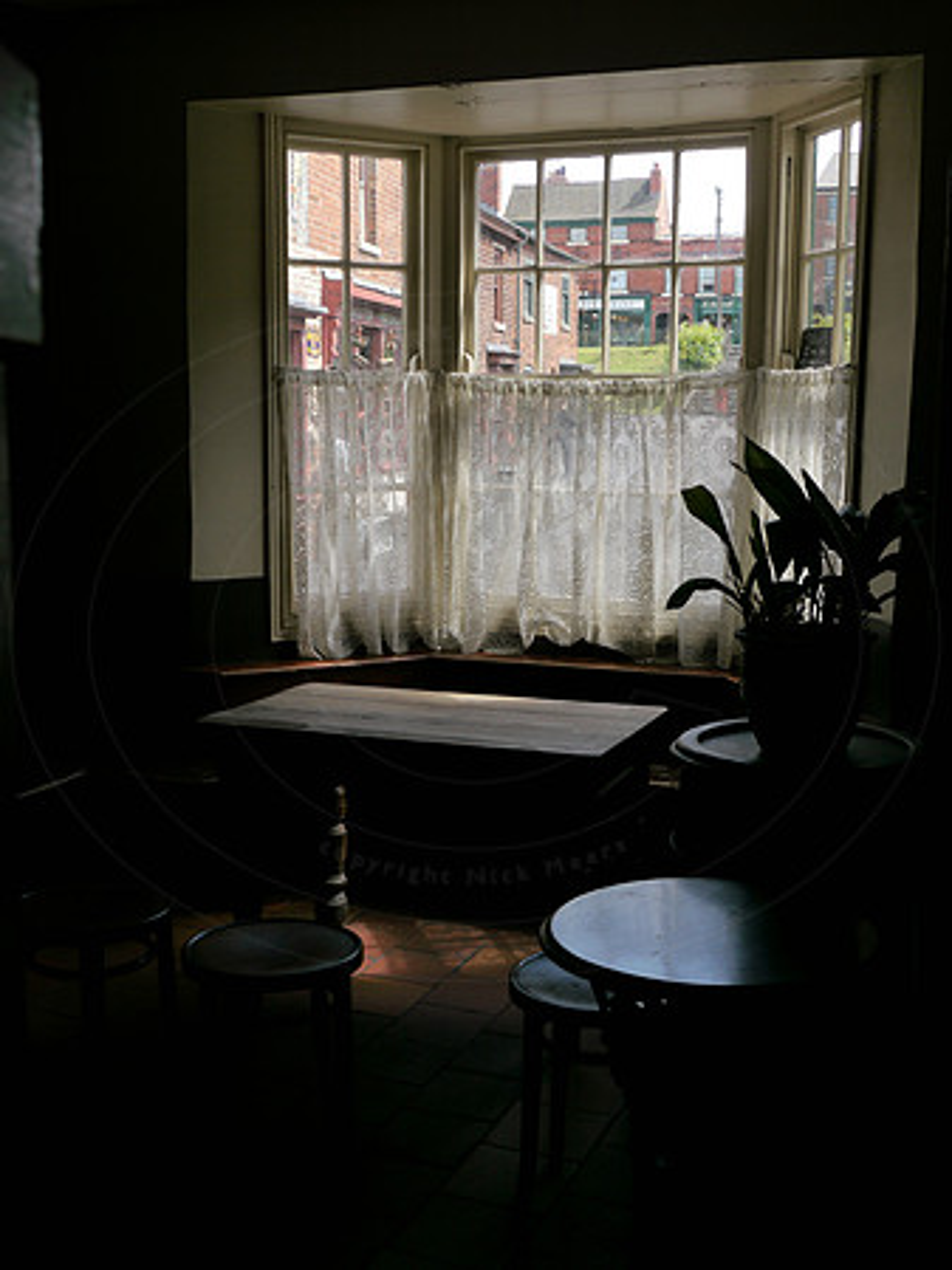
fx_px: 1615
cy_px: 635
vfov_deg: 43.0
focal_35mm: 44
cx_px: 476
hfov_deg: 32.8
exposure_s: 1/160
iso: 200
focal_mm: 22
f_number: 5.6
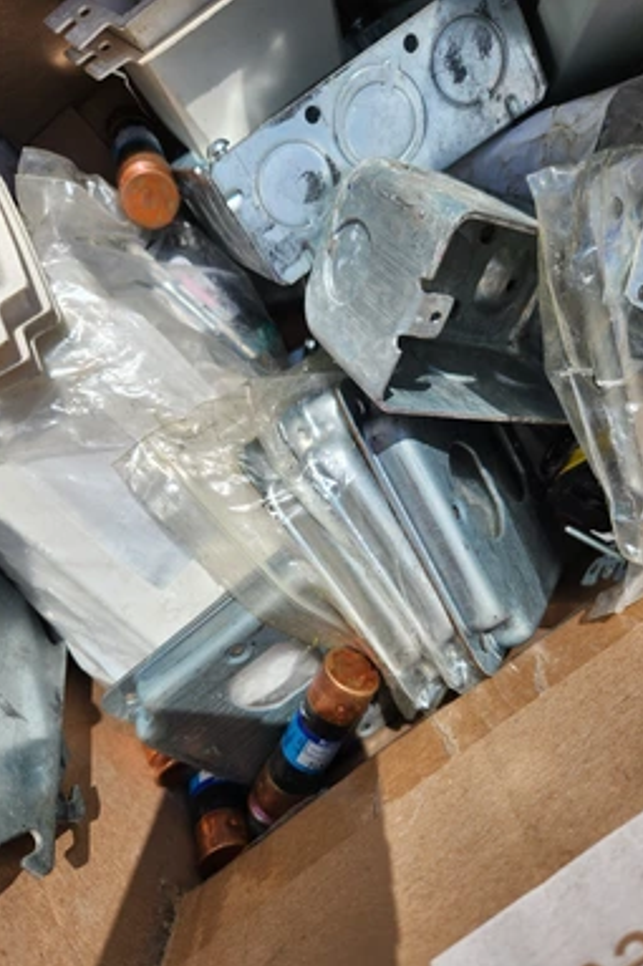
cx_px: 323
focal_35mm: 25
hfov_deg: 51.2
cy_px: 502
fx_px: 670
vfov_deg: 71.5
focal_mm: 5.4
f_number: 1.8
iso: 20
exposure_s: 1/2517
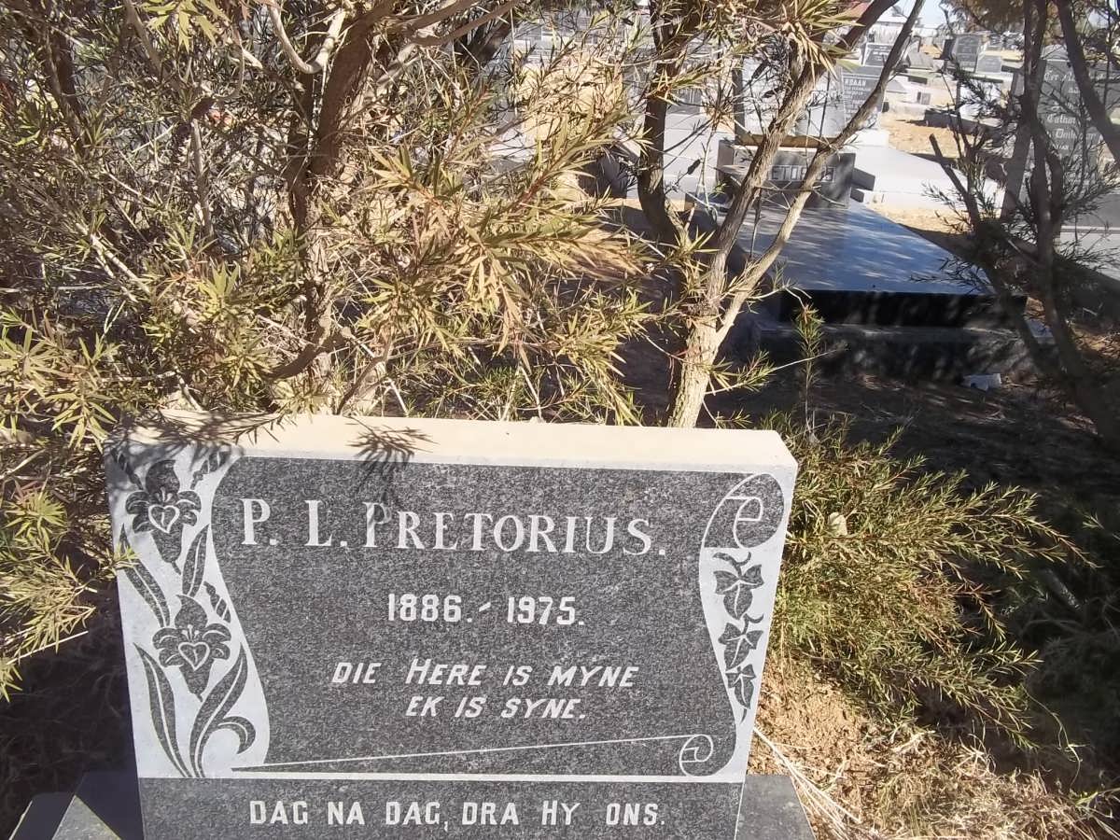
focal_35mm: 32
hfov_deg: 56.8
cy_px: 420
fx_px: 1035
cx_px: 560
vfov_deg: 44.2
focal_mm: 5.7
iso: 80
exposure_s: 1/200
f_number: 5.5
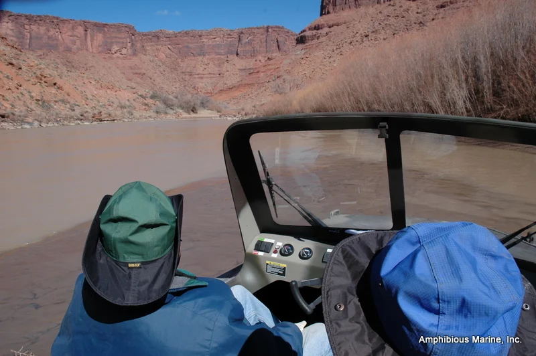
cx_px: 268
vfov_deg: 47.9
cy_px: 178
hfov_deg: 67.4
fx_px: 402
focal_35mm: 27
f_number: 10
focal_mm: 18
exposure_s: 1/400
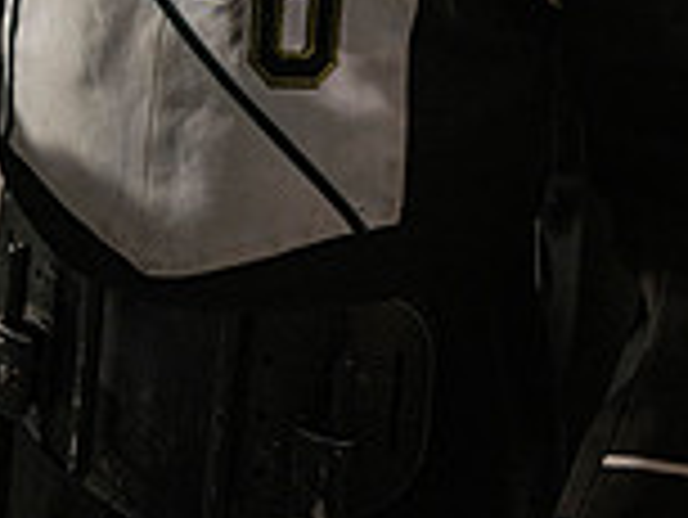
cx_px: 193
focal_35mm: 68
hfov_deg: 28.2
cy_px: -410
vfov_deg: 17.6
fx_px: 1353
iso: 1250
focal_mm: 24
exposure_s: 1/500
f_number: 3.2
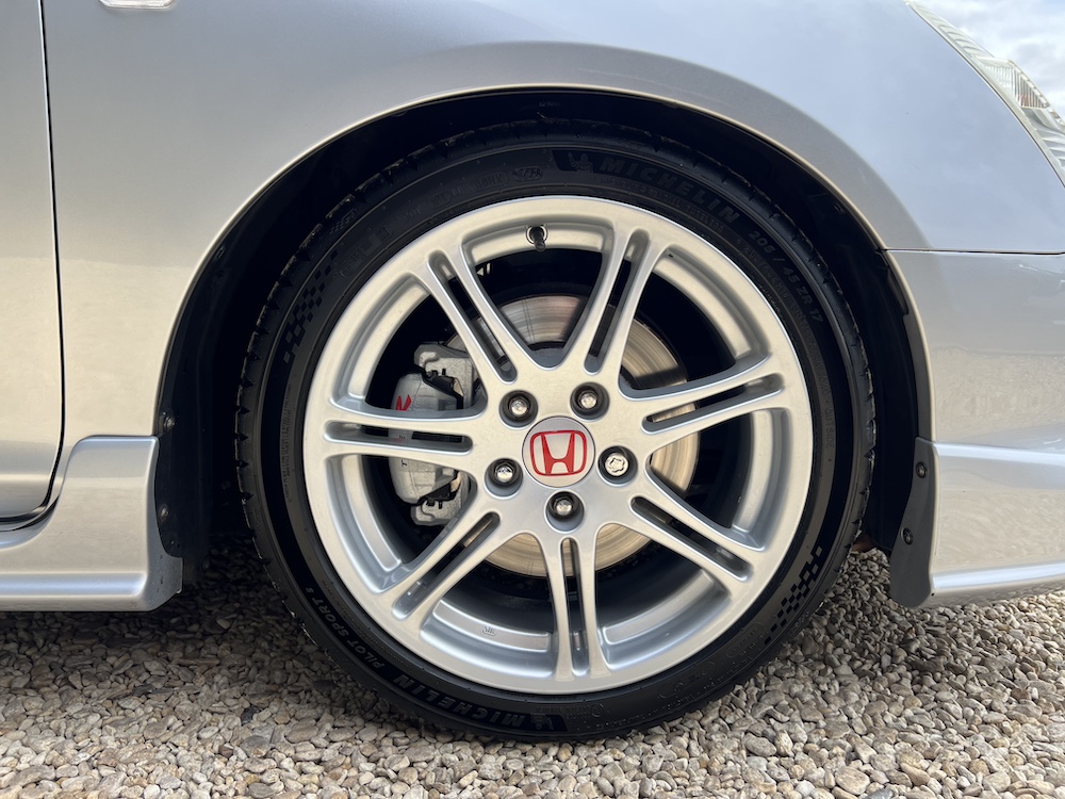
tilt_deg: -10.4
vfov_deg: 53.1
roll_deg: +0.9
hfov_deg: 67.3
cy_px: 400
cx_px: 532
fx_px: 800
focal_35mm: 26
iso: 50
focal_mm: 5.7
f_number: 1.5
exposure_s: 1/1183
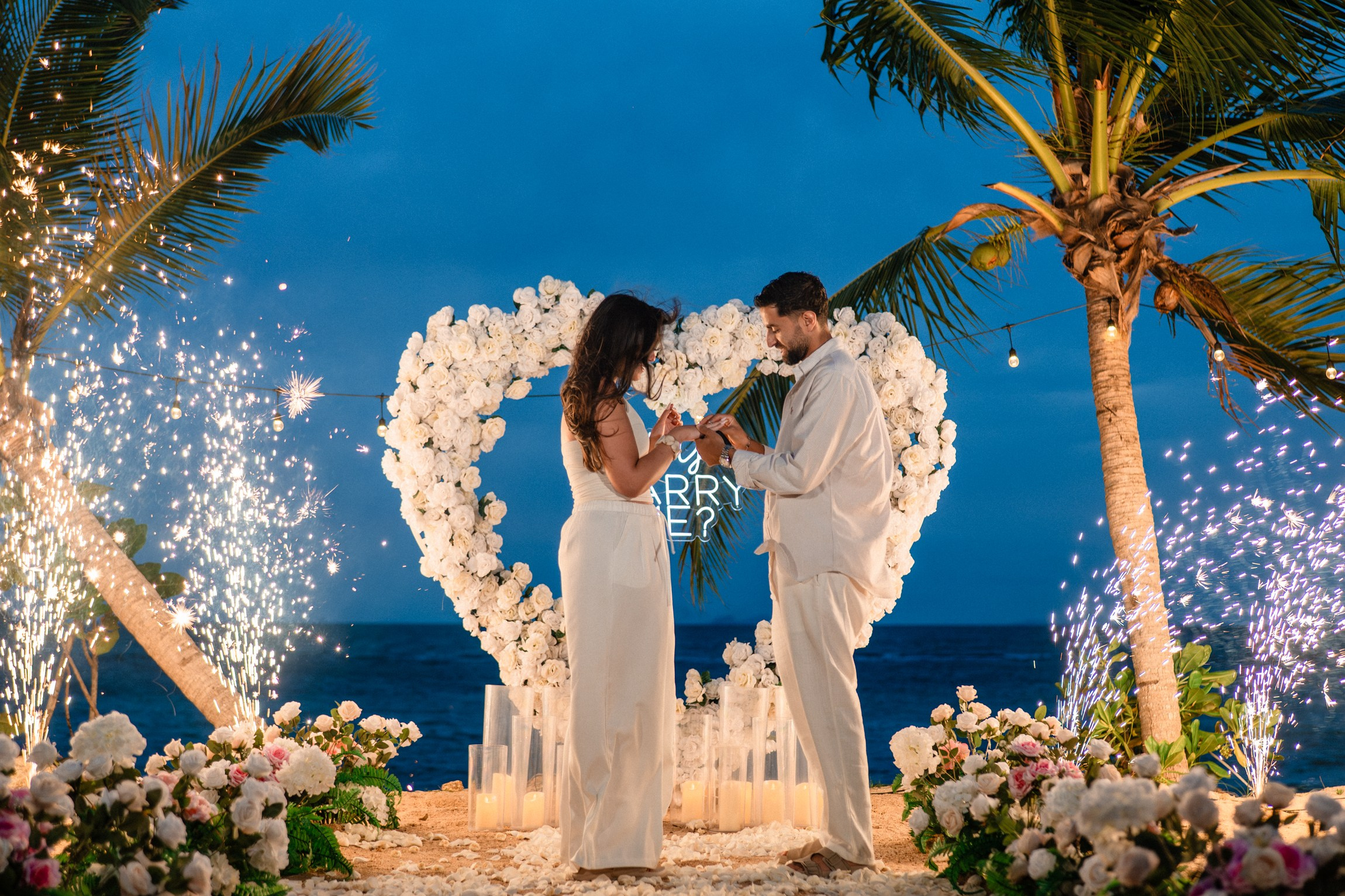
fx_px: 1945
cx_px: 657
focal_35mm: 52
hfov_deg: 38.1
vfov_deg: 26.0
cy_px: 448
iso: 1000
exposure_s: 1/250
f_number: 2.2
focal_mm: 50
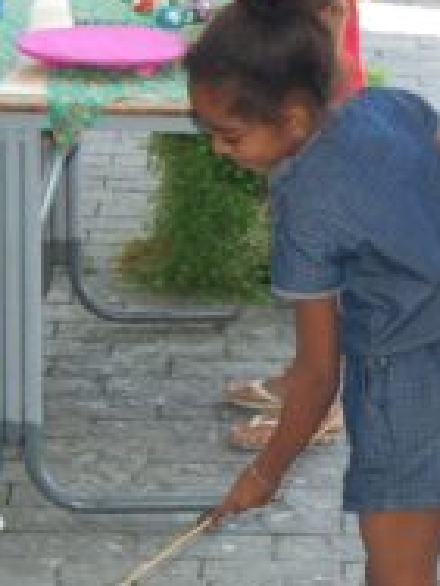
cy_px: 281
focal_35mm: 147
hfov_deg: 9.9
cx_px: 609
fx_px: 2491
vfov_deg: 13.4
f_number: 4.5
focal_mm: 32
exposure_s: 1/160
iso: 400
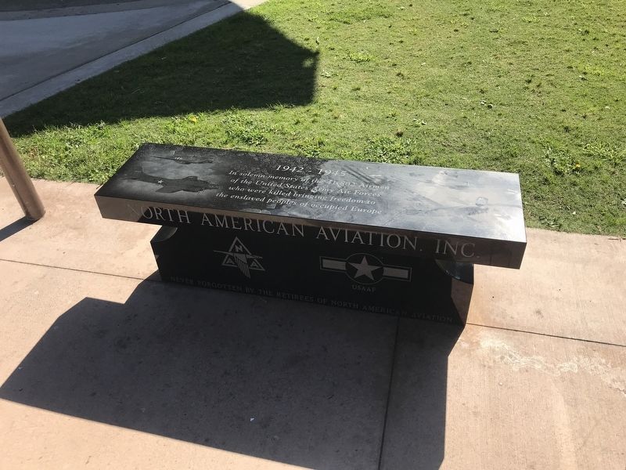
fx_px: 506
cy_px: 235
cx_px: 313
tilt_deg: -36.4
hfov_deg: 63.4
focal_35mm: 28
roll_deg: +6.0
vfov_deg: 49.7
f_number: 1.8
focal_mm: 3.99
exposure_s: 1/1742
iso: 20
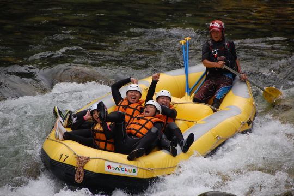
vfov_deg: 4.6
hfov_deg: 6.9
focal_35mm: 300
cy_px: 98
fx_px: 2448
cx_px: 147
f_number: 5.6
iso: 400
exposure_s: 1/640
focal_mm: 200
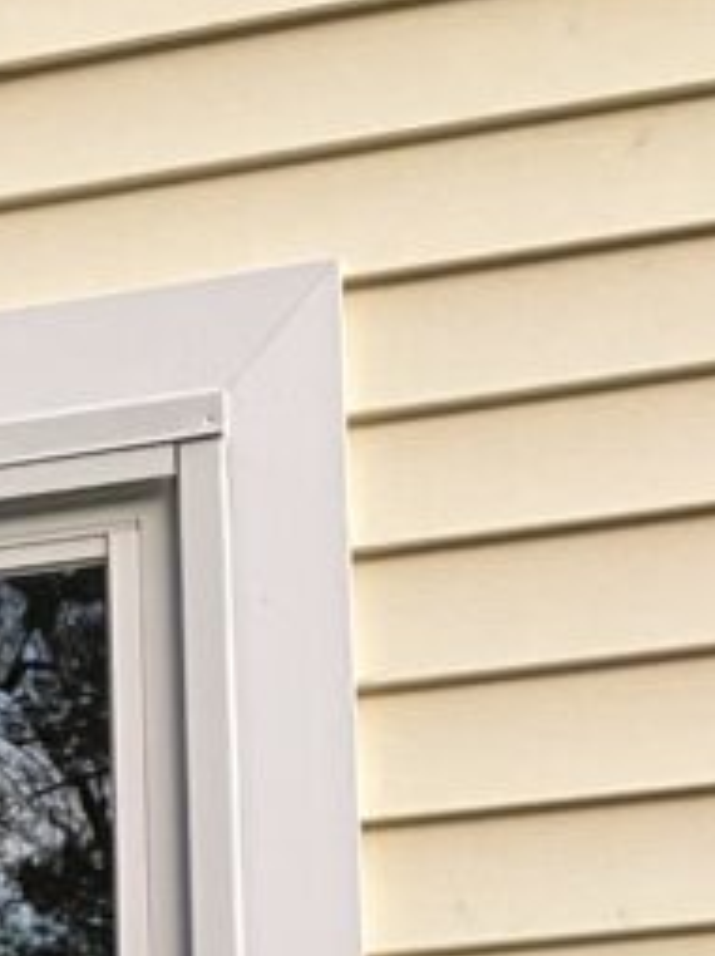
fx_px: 3117
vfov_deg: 14.9
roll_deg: +0.6
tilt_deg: +1.5
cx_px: -516
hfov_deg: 12.2
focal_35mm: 113
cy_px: 1773
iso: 250
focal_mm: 3.99
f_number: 1.8
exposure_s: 1/60
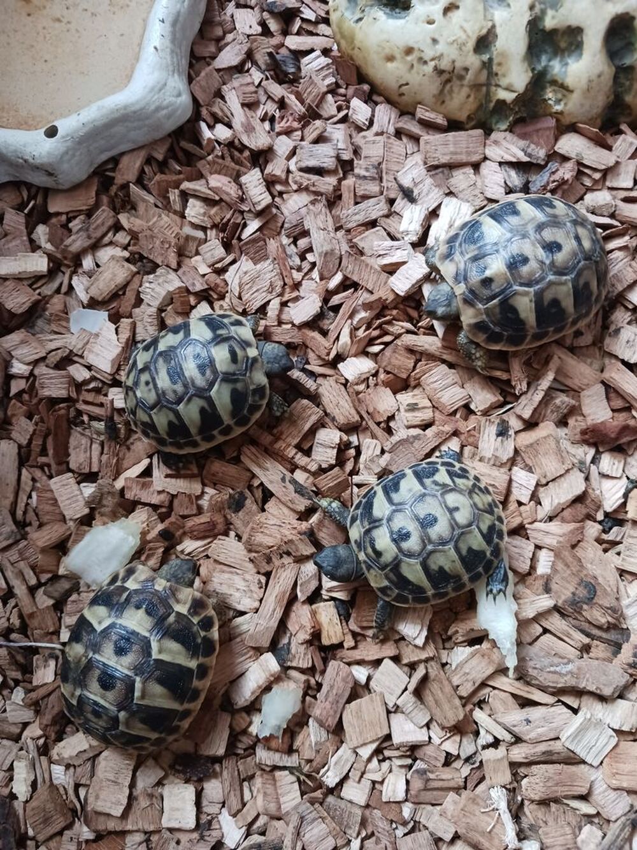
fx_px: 662
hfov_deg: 51.4
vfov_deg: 65.3
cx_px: 318
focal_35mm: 27
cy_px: 425
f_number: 1.8
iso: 250
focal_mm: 4
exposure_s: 1/25
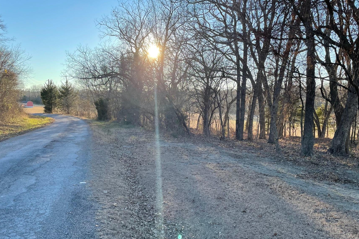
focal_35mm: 32
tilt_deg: -7.9
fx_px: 319
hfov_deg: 58.6
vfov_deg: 40.9
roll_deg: +0.3
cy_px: 146
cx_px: 164
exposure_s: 1/774
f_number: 1.6
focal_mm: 4.2
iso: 32
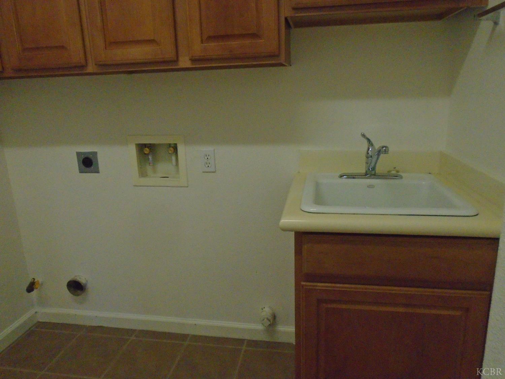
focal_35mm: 26
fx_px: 379
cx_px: 252
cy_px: 190
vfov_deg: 53.1
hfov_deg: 67.3
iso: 800
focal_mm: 4.6
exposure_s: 1/80
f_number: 3.2
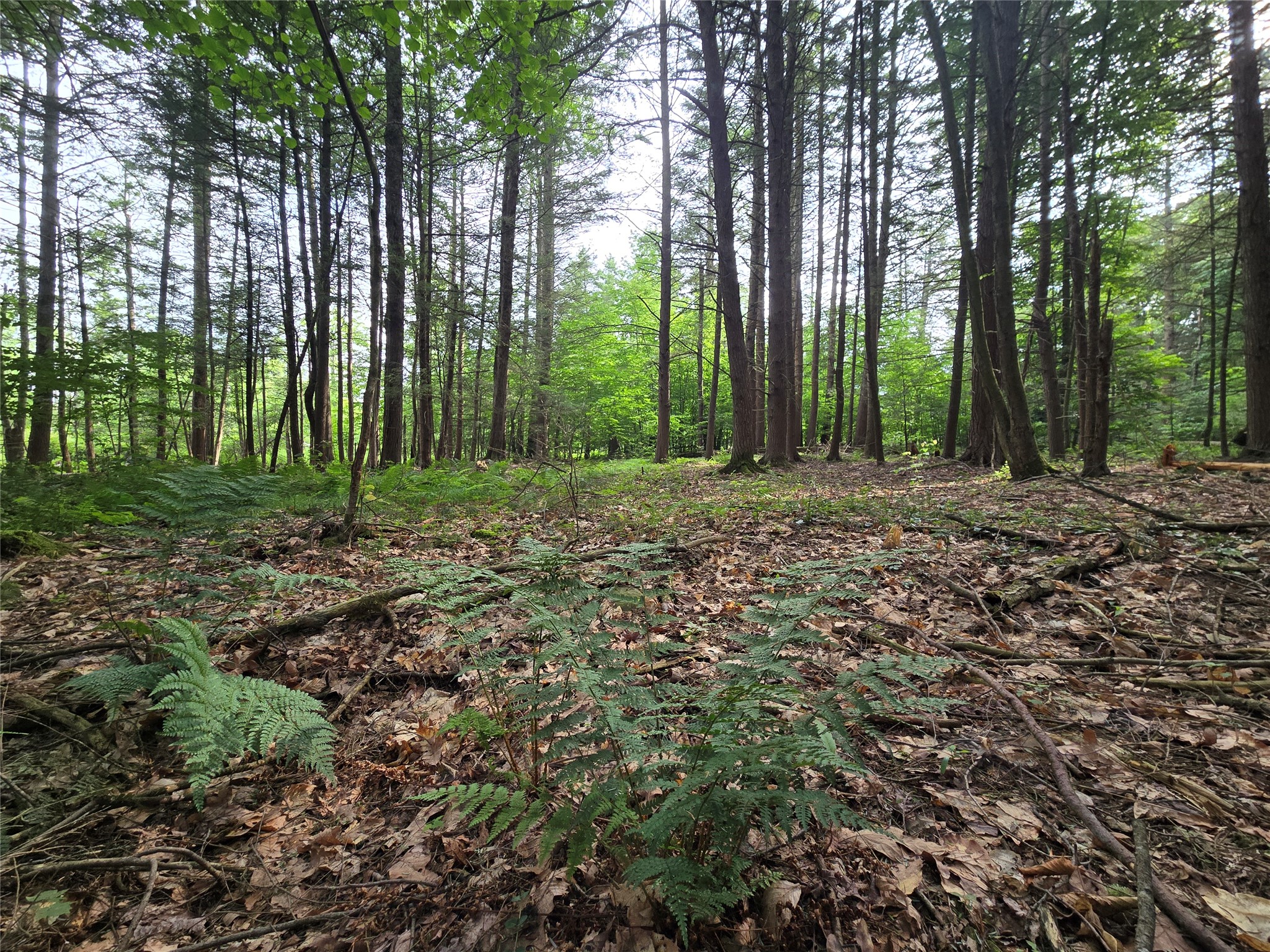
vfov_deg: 89.9
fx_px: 477
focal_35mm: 13
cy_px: 476
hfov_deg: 106.2
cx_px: 635
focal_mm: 2.2
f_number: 2.2
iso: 64
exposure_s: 1/120
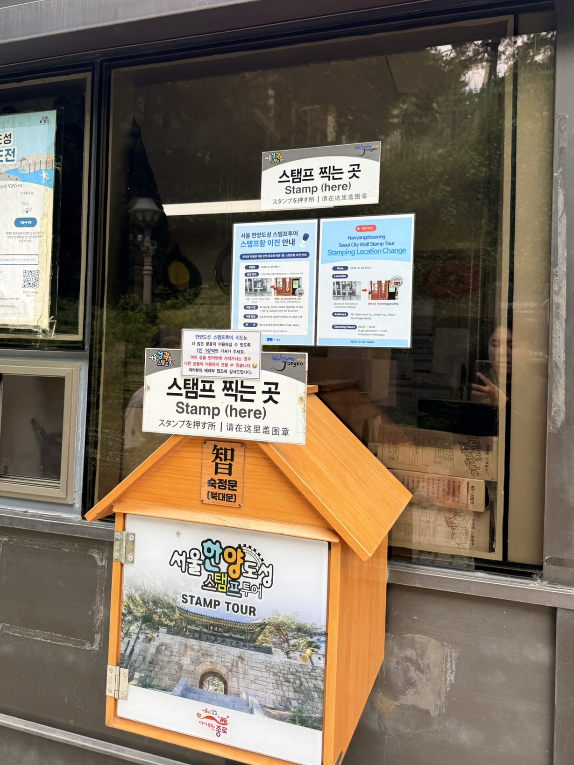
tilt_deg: +1.3
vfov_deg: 59.8
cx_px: 236
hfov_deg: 46.6
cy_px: 336
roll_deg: -2.1
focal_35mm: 30
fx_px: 663
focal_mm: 6.76
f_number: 1.78
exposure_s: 1/584
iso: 80
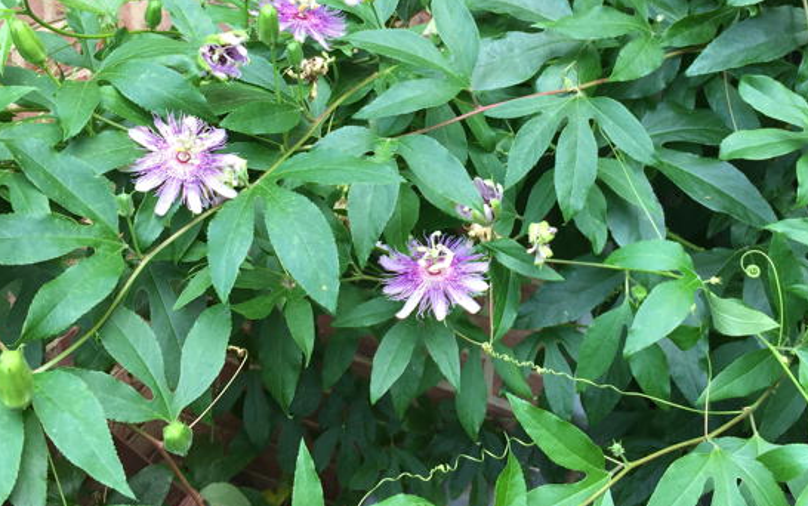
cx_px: 460
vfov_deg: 28.2
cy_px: 120
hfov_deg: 44.2
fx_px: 992
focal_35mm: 45
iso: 40
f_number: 2.2
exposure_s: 1/120
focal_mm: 4.15
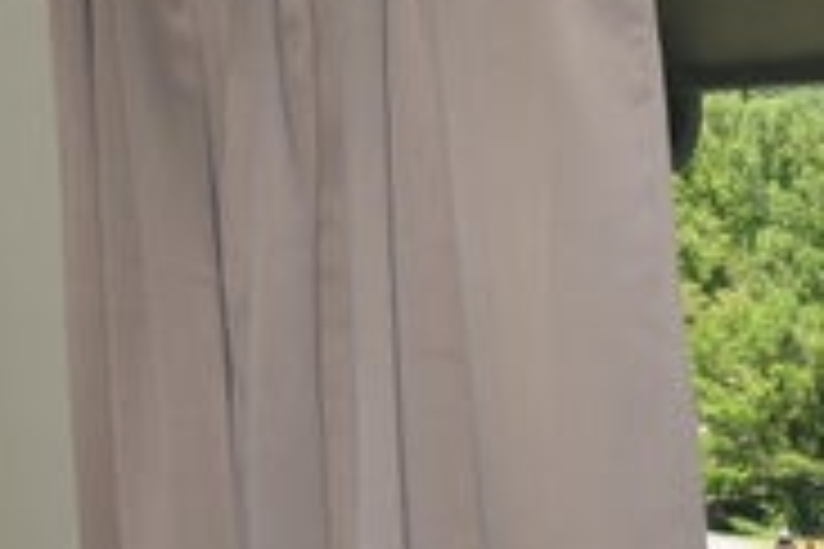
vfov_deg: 15.4
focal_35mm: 84
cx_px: 1427
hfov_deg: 19.2
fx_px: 1923
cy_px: 724
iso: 100
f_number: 6.3
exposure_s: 1/250
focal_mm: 11
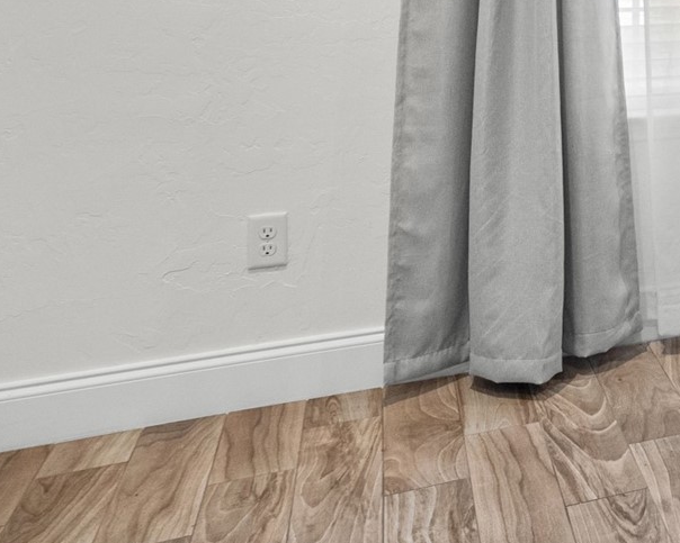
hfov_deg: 26.4
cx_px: 992
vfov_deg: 26.1
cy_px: -47
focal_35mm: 54
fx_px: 1087
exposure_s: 1/1.67
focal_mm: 16
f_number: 7.1
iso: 800
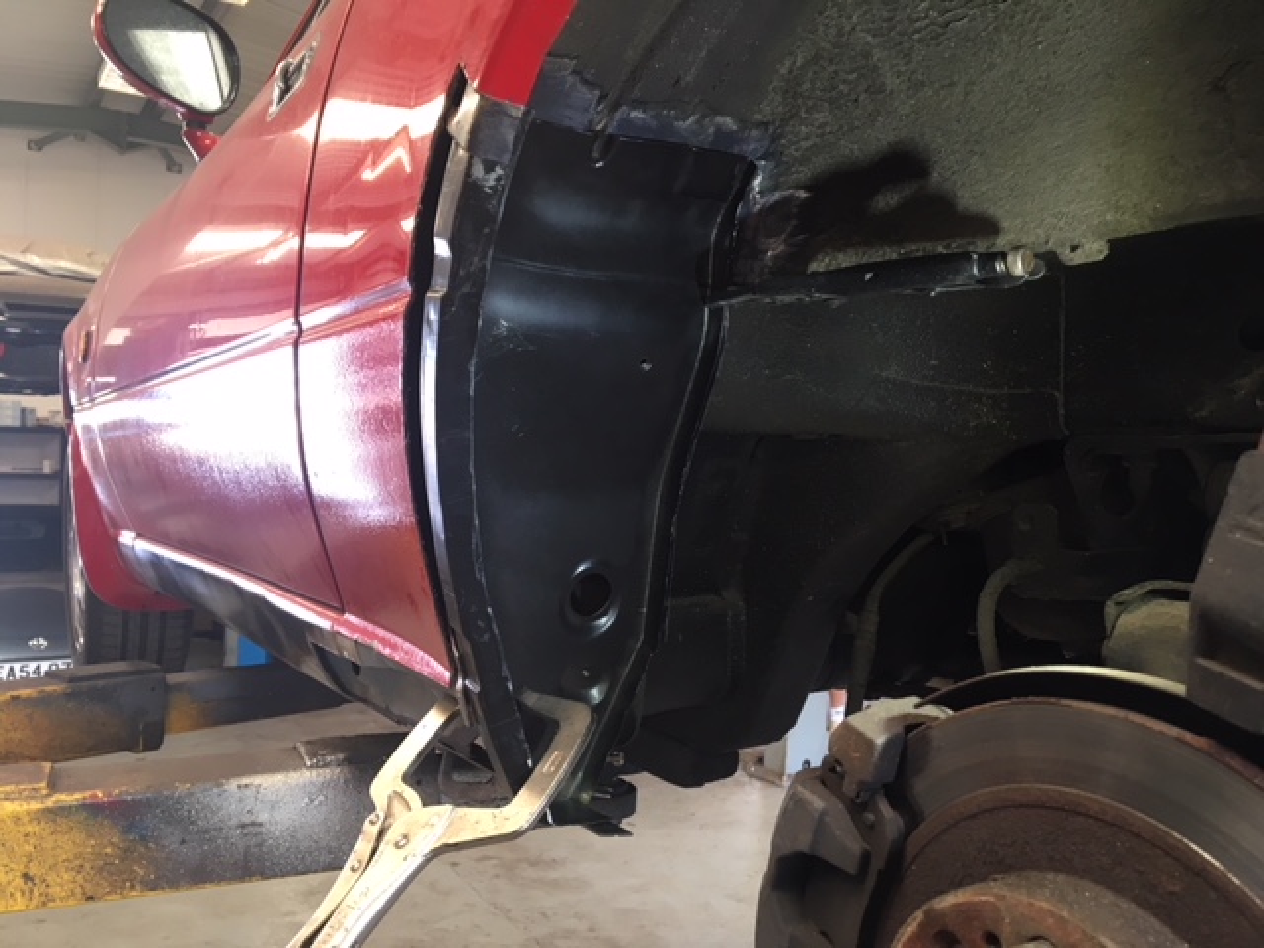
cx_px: 632
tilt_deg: -1.0
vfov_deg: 48.2
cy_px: 474
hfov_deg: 61.7
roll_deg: -1.7
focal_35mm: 29
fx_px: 1059
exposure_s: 1/33
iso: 80
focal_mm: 4.15
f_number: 2.2
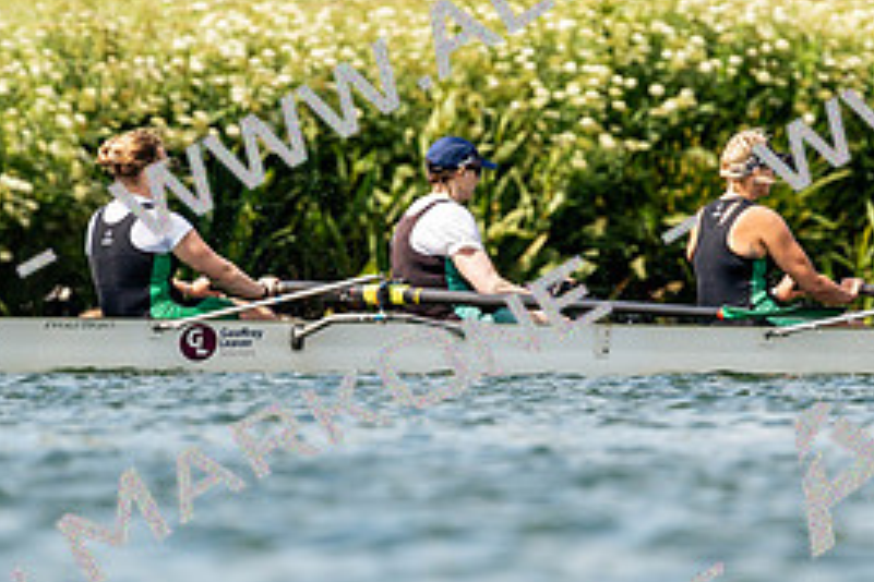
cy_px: 247
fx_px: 31680
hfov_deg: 1.6
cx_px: 514
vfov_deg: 1.1
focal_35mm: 1305
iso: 320
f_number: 6.3
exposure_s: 1/2000
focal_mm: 600
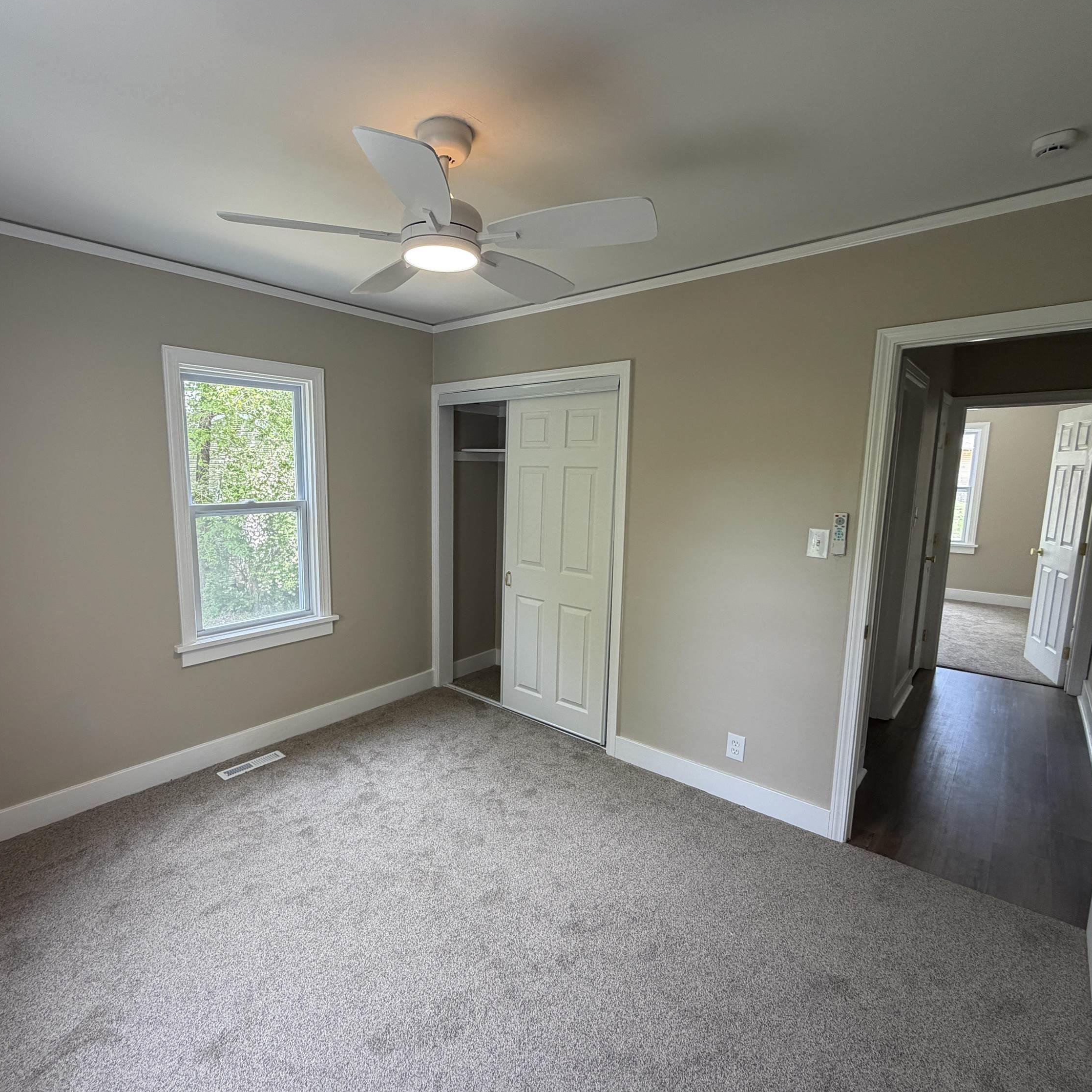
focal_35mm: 17
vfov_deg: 84.0
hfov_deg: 83.5
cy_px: 556
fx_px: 607
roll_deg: -0.2
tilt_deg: -8.2
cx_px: 474
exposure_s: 1/121
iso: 125
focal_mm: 2.22
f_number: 2.2
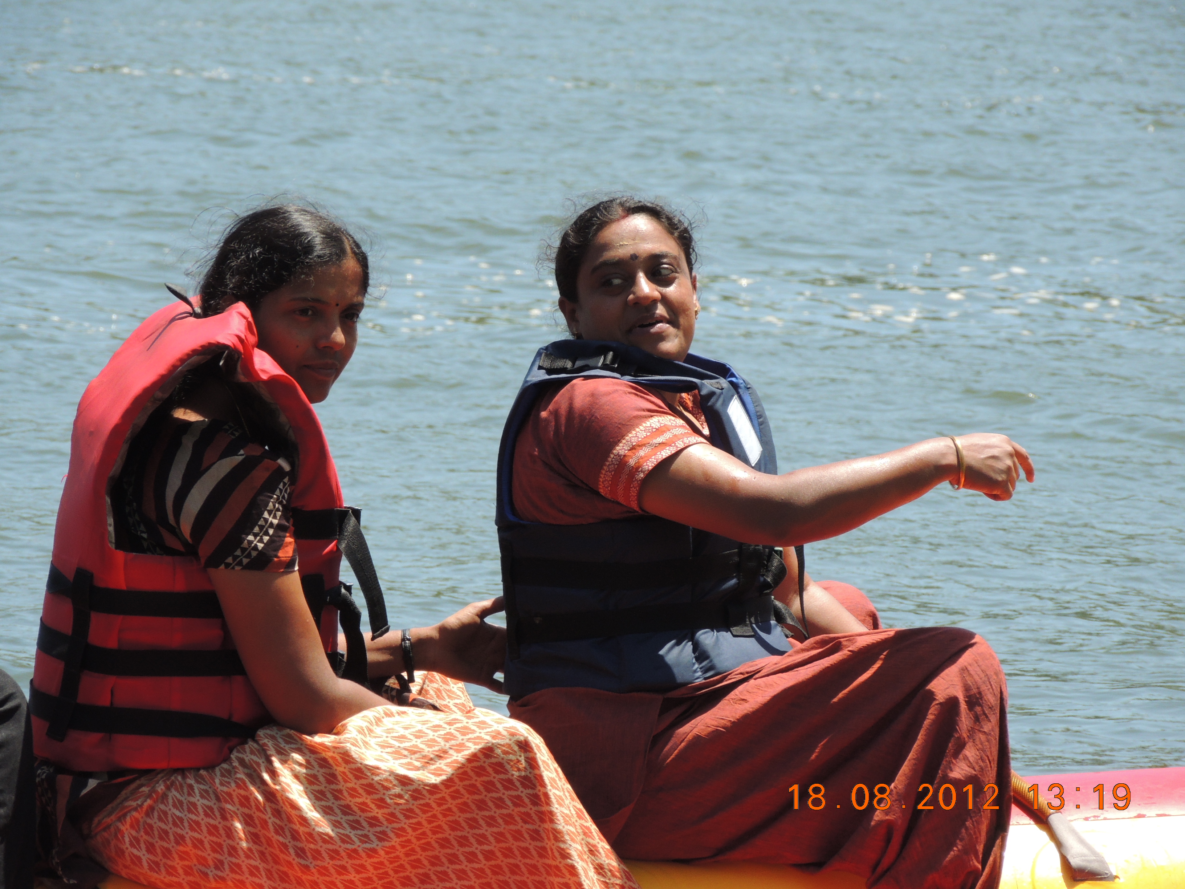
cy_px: 444
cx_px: 592
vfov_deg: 3.4
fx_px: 14891
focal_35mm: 435
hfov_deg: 4.6
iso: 250
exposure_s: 1/800
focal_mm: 77.5
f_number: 4.9
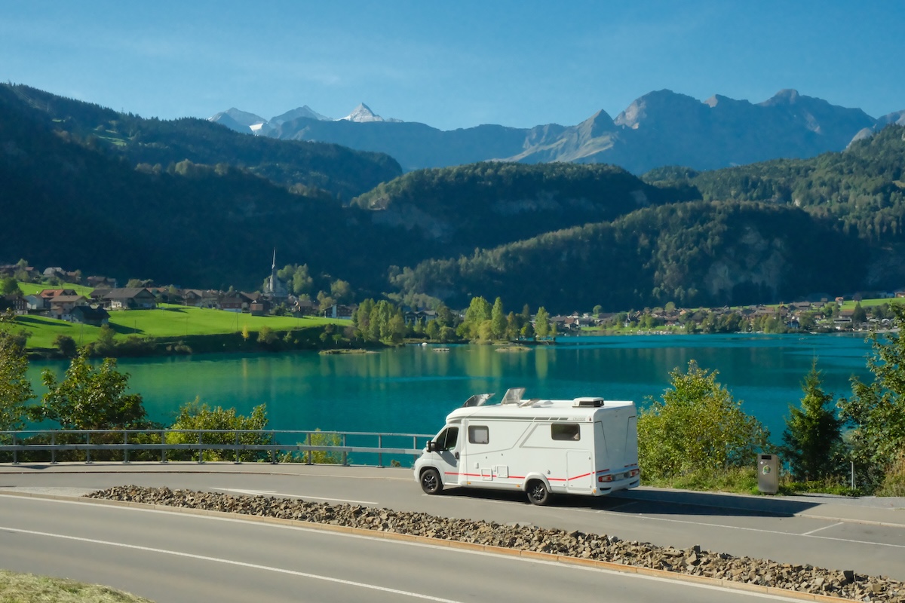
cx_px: 452
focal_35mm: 51
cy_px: 302
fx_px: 1282
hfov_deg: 38.9
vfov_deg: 26.5
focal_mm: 34.3
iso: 6400
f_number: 18
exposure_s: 1/1500
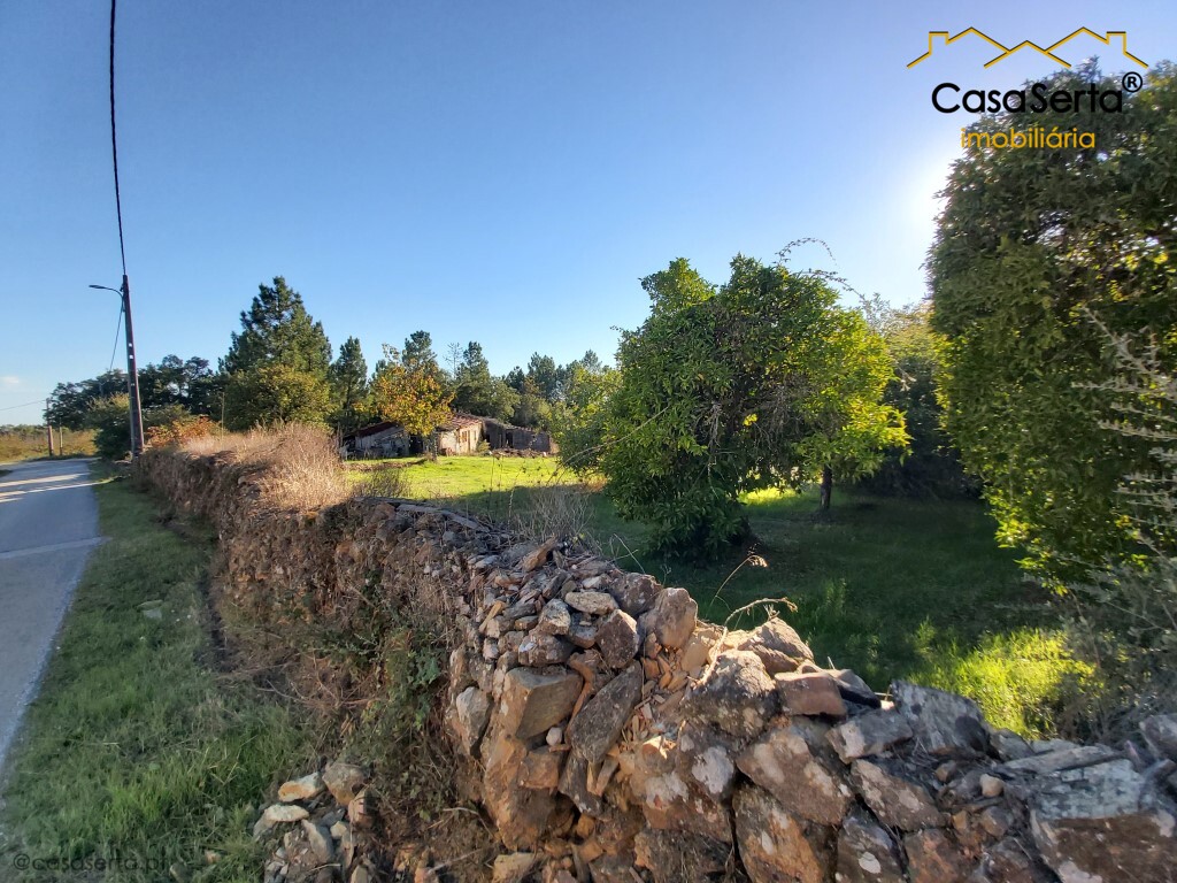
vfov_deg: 94.5
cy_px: 442
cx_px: 588
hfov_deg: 110.5
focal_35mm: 12
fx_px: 408
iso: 40
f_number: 2.2
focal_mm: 1.42
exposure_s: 1/744
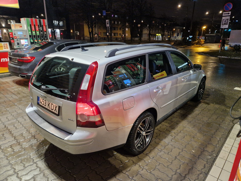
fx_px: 160
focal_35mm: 23
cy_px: 90
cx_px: 120
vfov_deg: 58.9
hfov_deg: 73.9
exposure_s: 1/80
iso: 1000
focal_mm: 5.4
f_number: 1.8
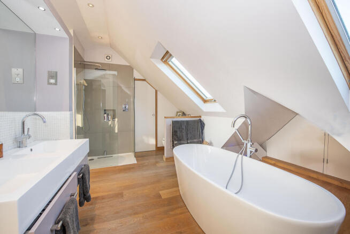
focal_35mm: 14
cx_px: 175
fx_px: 136
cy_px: 117
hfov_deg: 104.2
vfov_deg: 81.3
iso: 500
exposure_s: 1/60
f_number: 6.3
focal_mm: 14
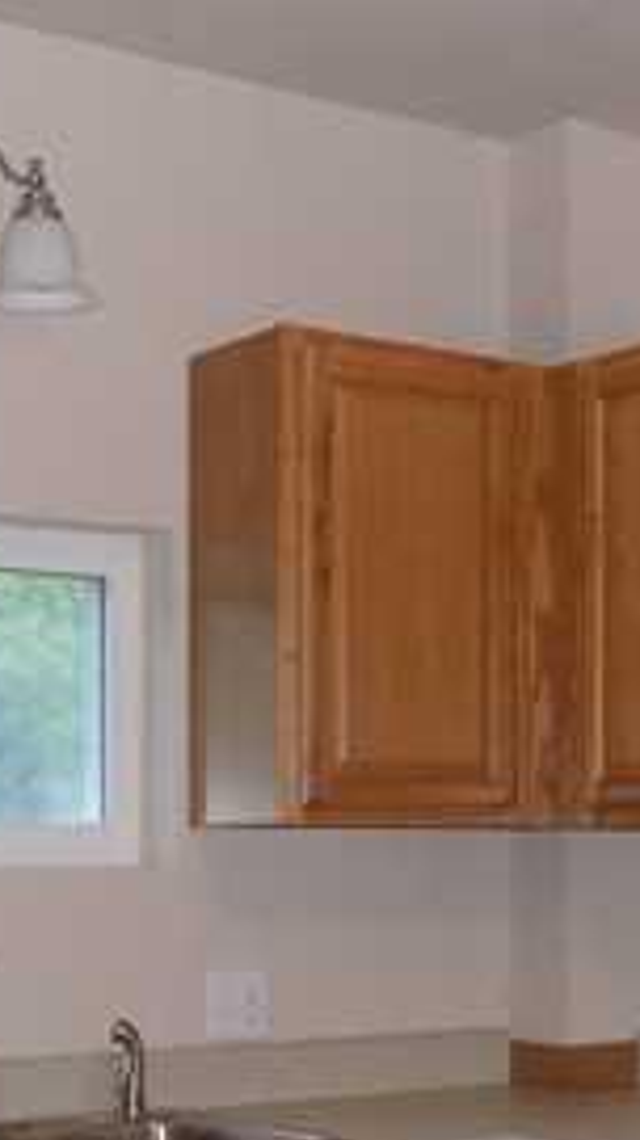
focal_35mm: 74
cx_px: 611
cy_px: 955
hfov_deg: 16.0
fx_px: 2237
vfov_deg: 27.9
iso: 200
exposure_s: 1/30
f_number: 3.1
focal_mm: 4
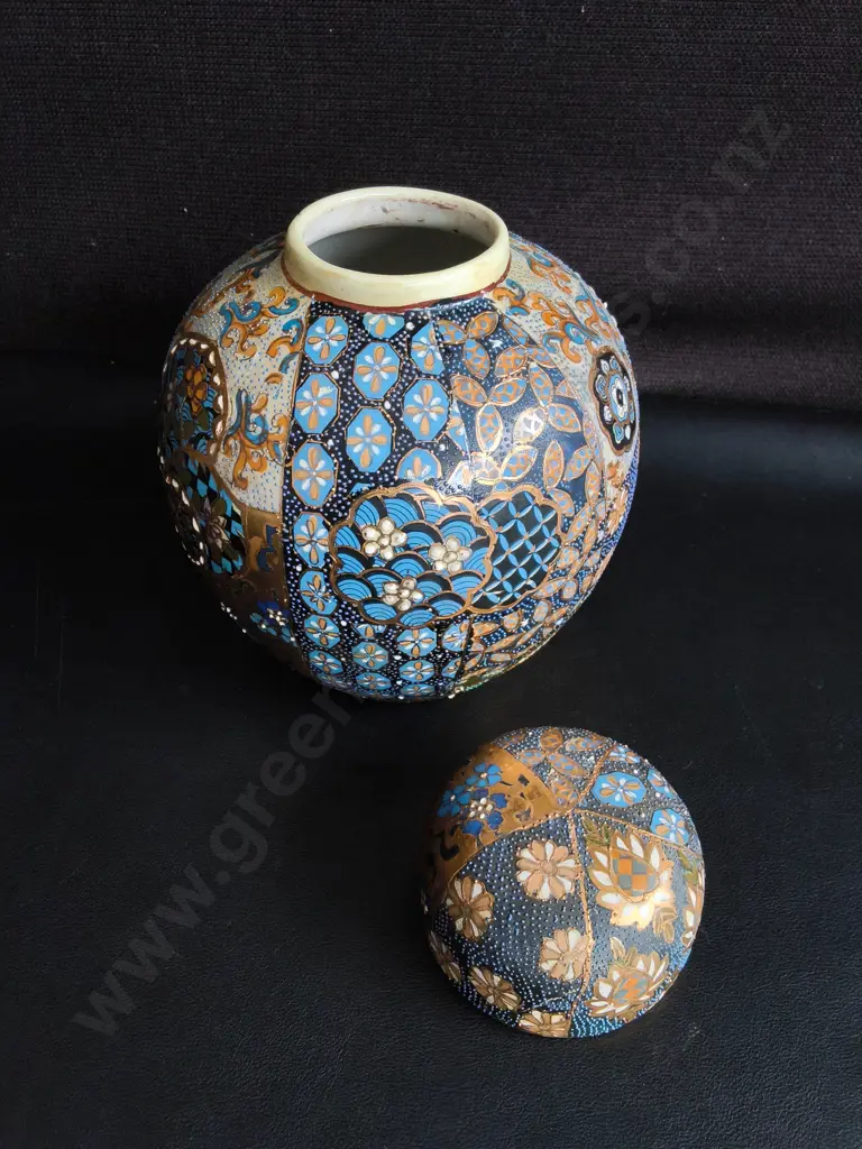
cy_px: 574
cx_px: 431
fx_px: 896
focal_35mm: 27
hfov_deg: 51.4
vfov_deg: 65.3
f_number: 2
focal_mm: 2.87
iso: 125
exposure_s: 1/100
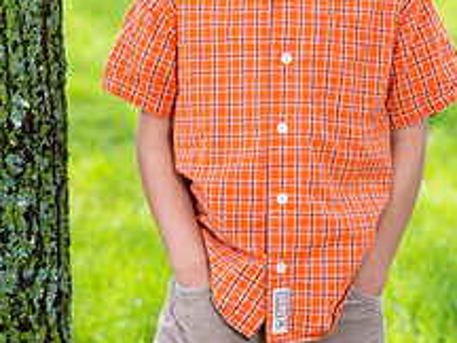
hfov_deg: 11.6
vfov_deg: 8.7
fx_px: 2244
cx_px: 256
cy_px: 47
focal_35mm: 170
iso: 100
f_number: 5
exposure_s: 1/200
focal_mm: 85
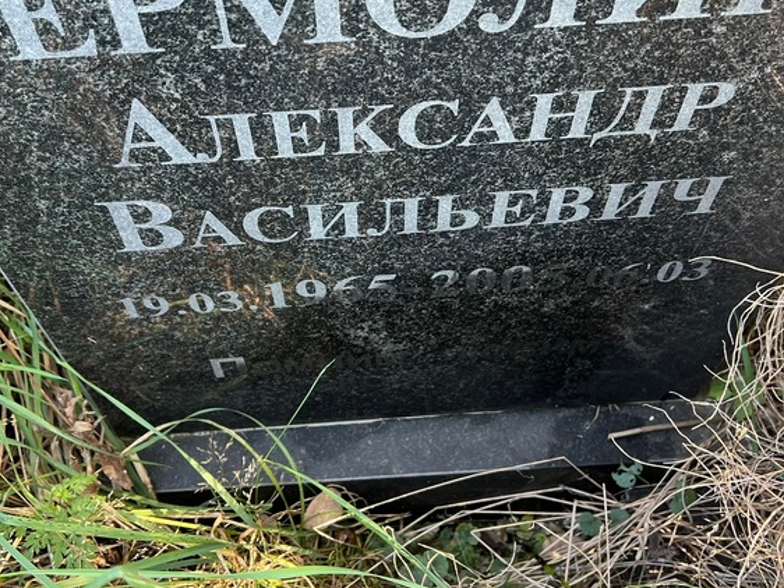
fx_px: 838
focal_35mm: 37
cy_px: 233
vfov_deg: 38.5
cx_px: 371
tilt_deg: -53.5
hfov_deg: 50.1
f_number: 1.5
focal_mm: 5.7
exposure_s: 1/121
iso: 100
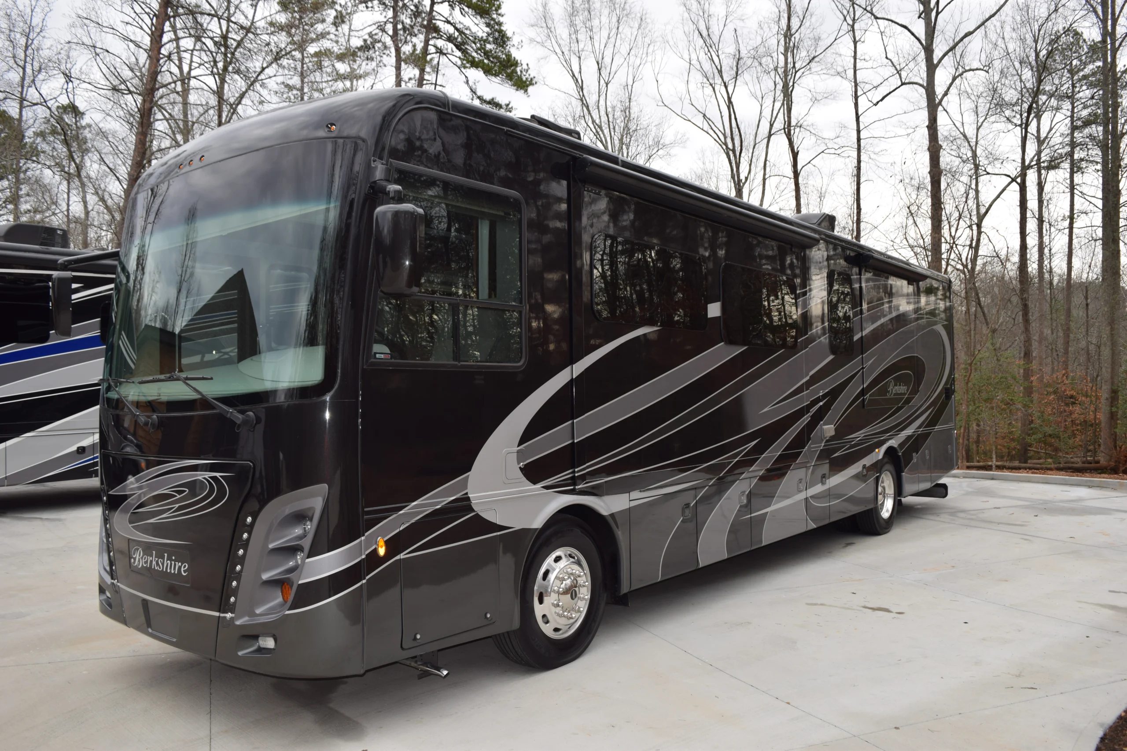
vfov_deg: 47.9
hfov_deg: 67.4
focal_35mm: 27
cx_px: 564
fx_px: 845
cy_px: 376
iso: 110
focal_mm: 18
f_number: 5.6
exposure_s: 1/125
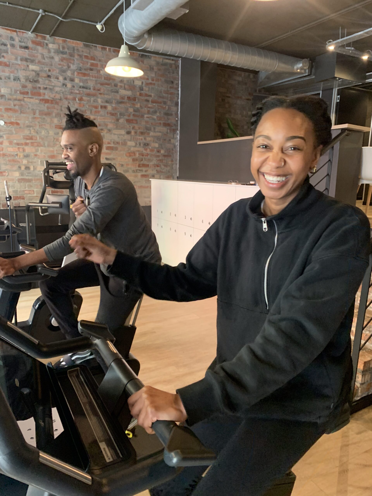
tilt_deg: -9.9
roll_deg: -0.8
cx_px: 186
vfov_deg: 67.3
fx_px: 373
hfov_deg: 53.1
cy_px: 248
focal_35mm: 26
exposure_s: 1/40
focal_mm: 4.25
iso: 400
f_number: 1.8
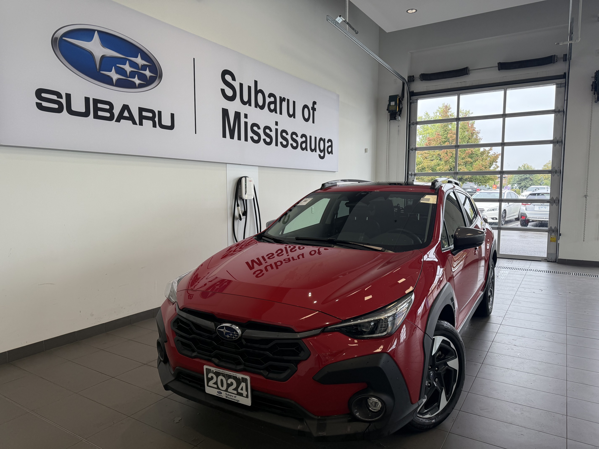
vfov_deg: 56.8
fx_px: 415
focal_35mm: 24
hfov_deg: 71.6
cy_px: 224
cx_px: 300
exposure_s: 1/412
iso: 100
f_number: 1.78
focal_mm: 6.76
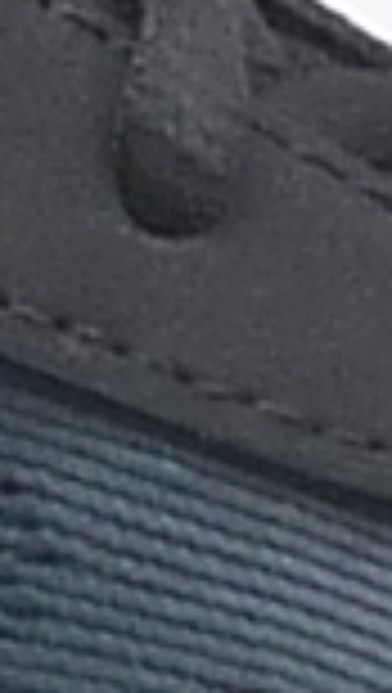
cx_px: -816
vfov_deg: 3.7
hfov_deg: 2.1
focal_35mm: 577
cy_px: 342
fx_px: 10627
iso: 100
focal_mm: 5.1
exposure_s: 1/125
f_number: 4
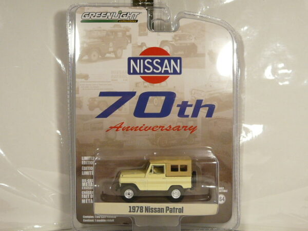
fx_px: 400
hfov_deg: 42.1
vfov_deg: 32.2
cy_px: 116
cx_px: 154
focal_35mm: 45
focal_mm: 4.6
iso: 100
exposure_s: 1/80
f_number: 2.8
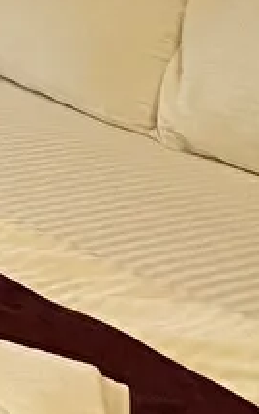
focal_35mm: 75
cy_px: -170
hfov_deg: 10.8
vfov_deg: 23.2
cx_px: -543
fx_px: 846
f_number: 2.2
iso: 160
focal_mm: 2.22
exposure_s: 1/50
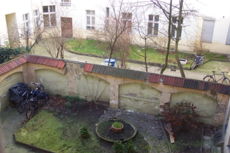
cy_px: 77
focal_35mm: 39
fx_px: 249
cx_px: 114
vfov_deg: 34.2
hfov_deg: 49.6
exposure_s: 1/180
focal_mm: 8
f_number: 2.8
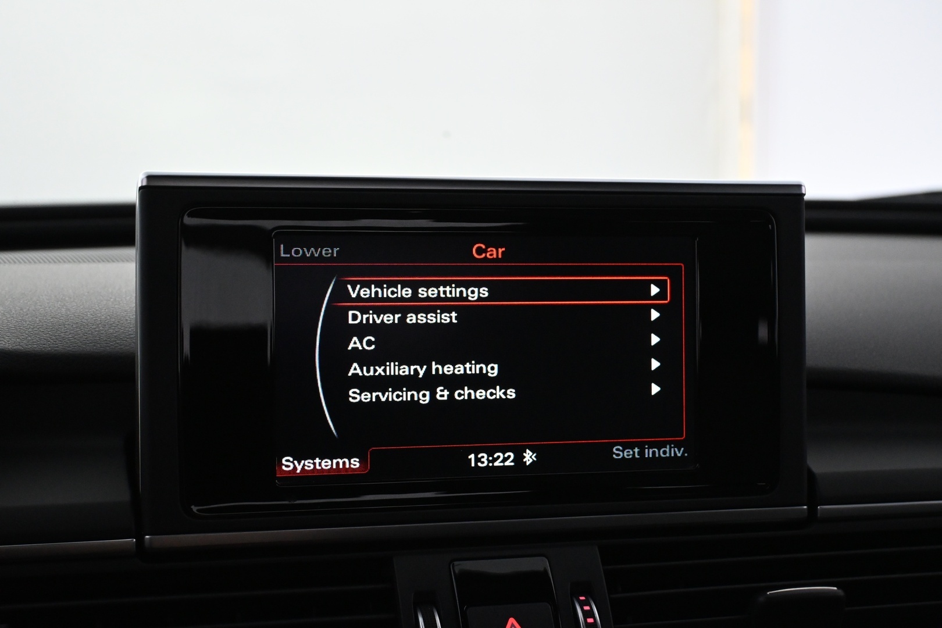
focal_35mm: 60
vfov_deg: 22.6
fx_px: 1570
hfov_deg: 33.4
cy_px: 314
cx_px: 471
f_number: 5.6
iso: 3200
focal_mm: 40
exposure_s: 1/60
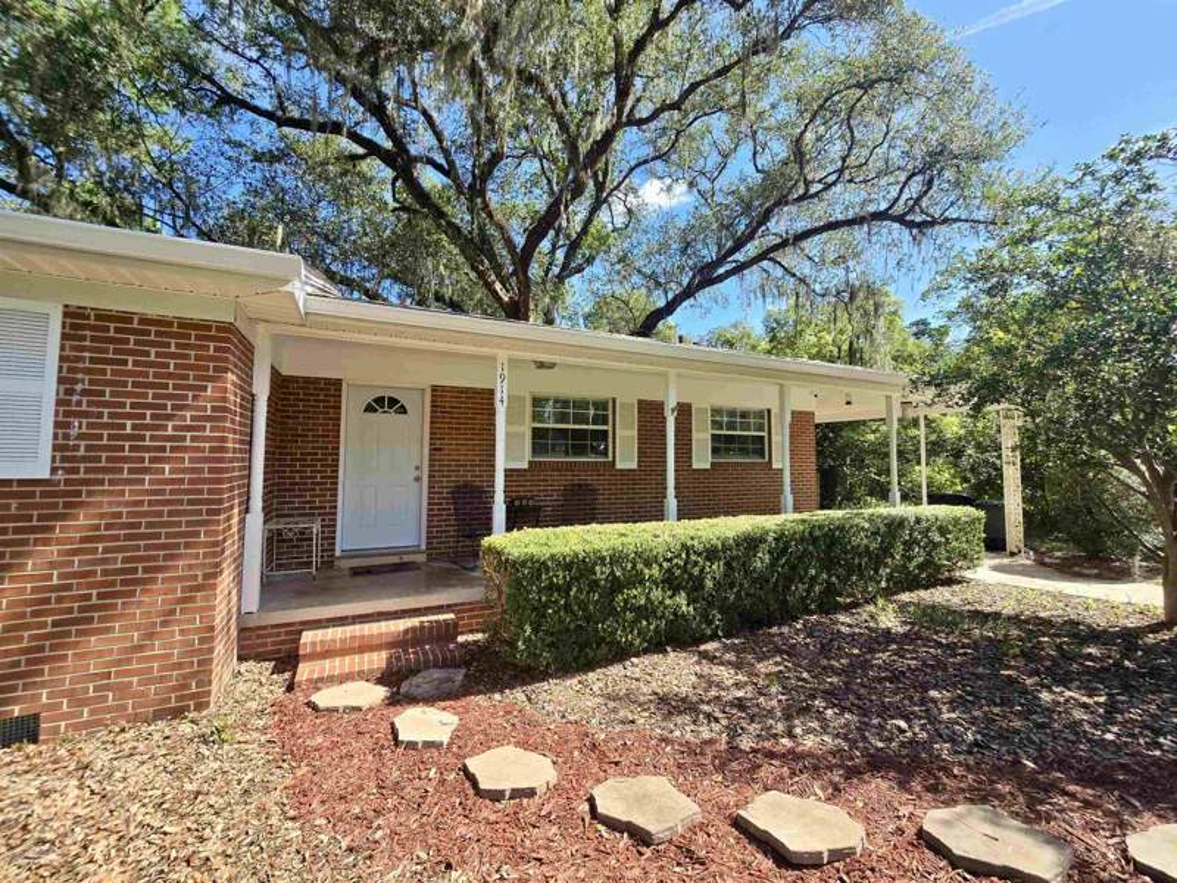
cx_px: 588
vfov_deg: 89.9
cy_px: 442
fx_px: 442
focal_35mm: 13
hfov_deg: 106.2
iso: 50
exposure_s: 1/937
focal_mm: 2.2
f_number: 2.2
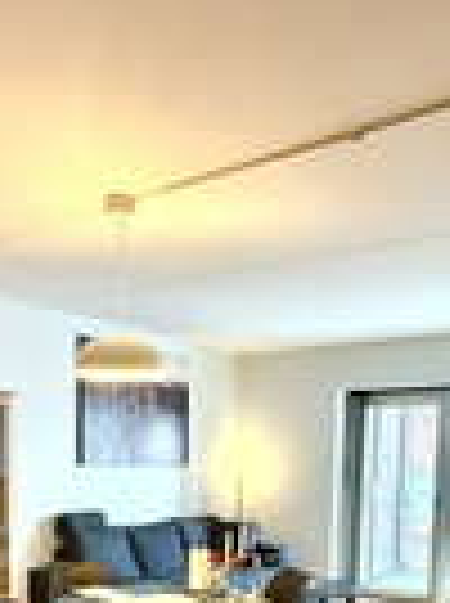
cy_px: 544
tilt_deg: -6.8
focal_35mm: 39
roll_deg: +0.0
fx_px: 678
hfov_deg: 36.6
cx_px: 182
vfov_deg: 43.7
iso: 320
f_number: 2.2
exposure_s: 1/50
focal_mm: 2.22
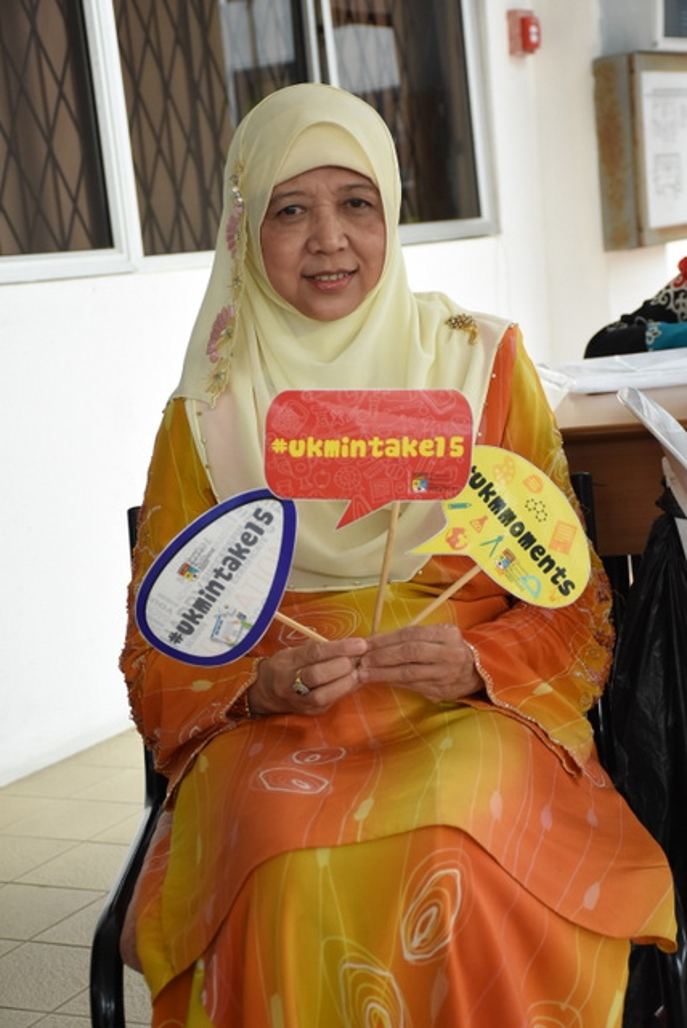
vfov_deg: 29.8
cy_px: 514
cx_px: 344
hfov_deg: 20.2
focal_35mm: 68
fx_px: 1928
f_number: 4.5
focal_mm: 45
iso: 1250
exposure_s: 1/1000
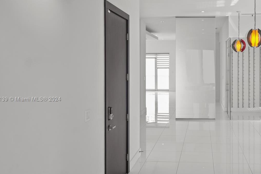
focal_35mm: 38
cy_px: 100
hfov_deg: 49.3
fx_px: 275
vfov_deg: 35.0
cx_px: 185
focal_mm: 24
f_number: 4.5
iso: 250
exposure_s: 1/80
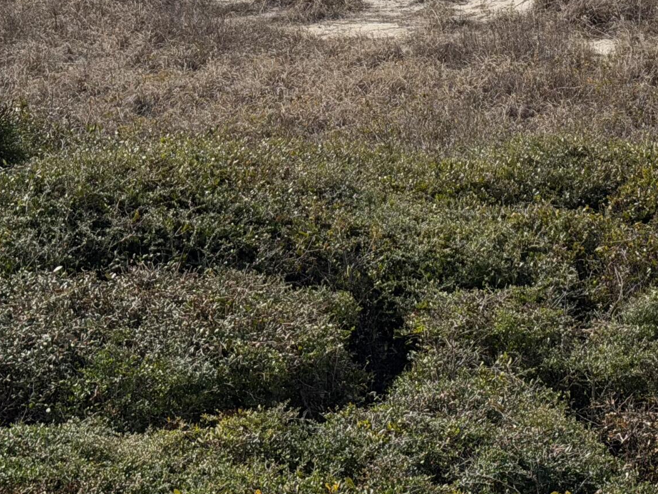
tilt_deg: -8.0
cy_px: -40
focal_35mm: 126
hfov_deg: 15.6
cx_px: 444
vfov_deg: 11.6
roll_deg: +0.1
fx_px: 2395
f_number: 1.78
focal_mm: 6.76
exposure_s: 1/7143
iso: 64
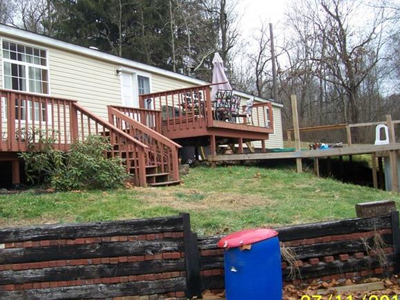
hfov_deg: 40.3
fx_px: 543
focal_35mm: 47
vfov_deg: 30.9
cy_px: 151
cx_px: 166
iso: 80
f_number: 2.7
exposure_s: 1/320
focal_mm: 5.6
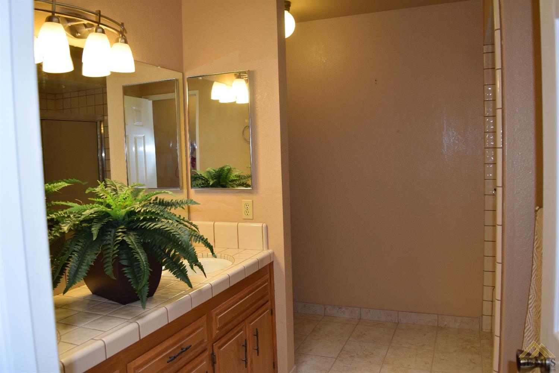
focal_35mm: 27
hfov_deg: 67.4
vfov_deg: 47.9
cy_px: 186
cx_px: 280
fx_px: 419
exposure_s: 1/100
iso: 800
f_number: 5
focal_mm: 18
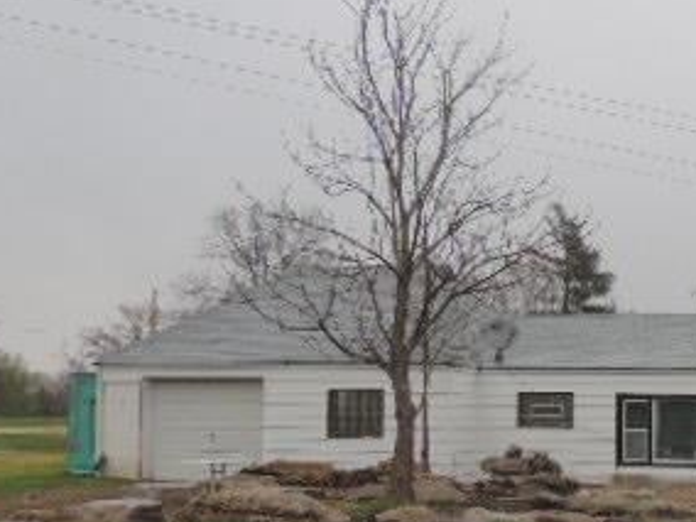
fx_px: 1086
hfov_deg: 31.8
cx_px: 750
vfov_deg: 26.7
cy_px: 392
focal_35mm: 54
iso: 100
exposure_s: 1/320
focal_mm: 4.3
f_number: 3
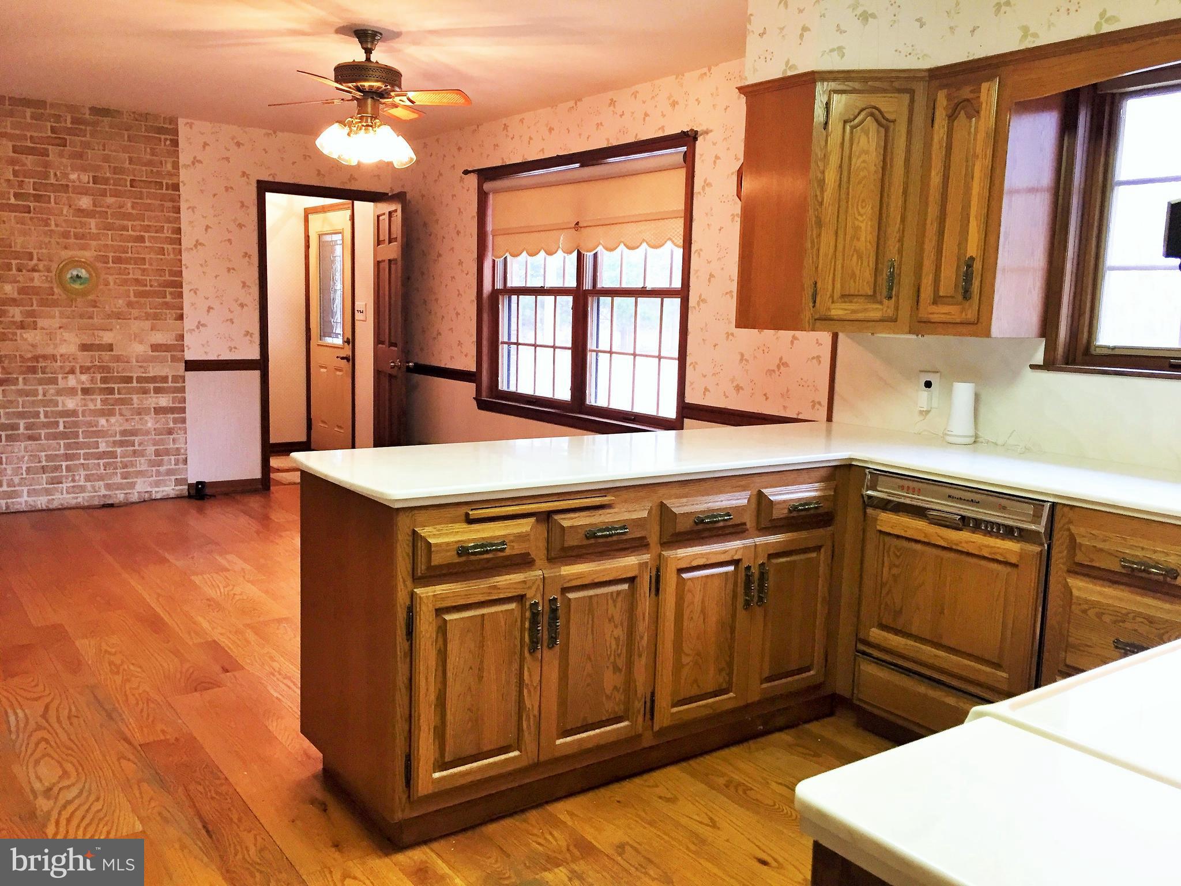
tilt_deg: -8.5
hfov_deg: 61.7
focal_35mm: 29
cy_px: 443
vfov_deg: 48.2
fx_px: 989
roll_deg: -1.1
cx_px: 590
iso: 125
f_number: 2.2
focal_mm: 4.15
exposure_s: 1/30
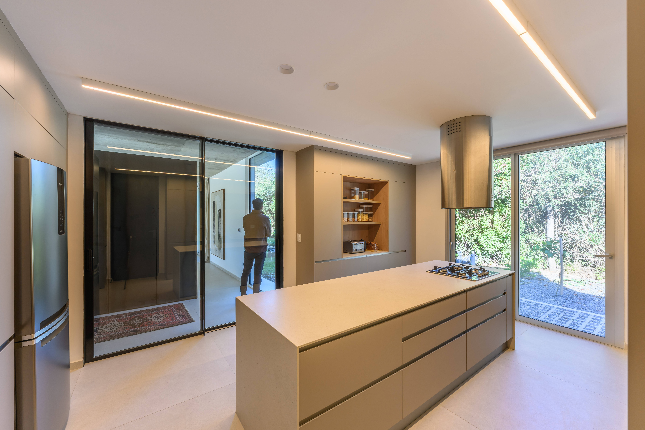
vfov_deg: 81.2
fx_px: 251
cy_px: 215
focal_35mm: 14
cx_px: 322
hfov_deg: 104.3
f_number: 11
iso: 80
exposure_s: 1/30
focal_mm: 14
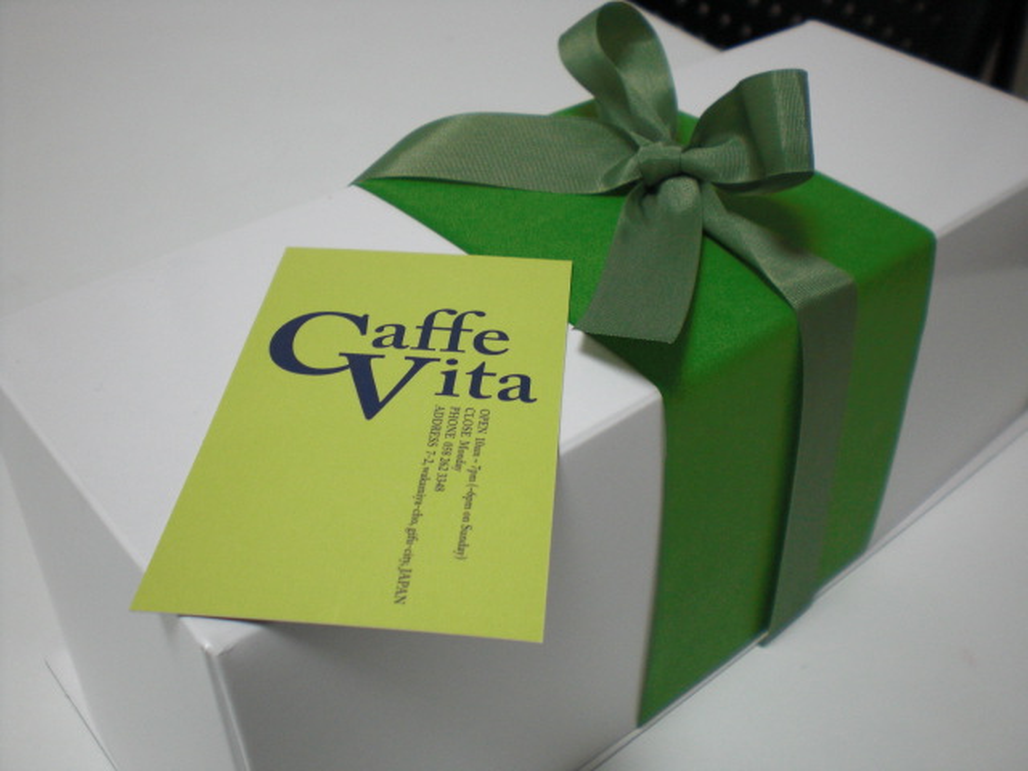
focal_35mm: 38
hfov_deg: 49.0
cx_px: 514
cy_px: 386
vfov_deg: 37.7
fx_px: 1128
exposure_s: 1/40
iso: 200
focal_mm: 6.3
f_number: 3.1
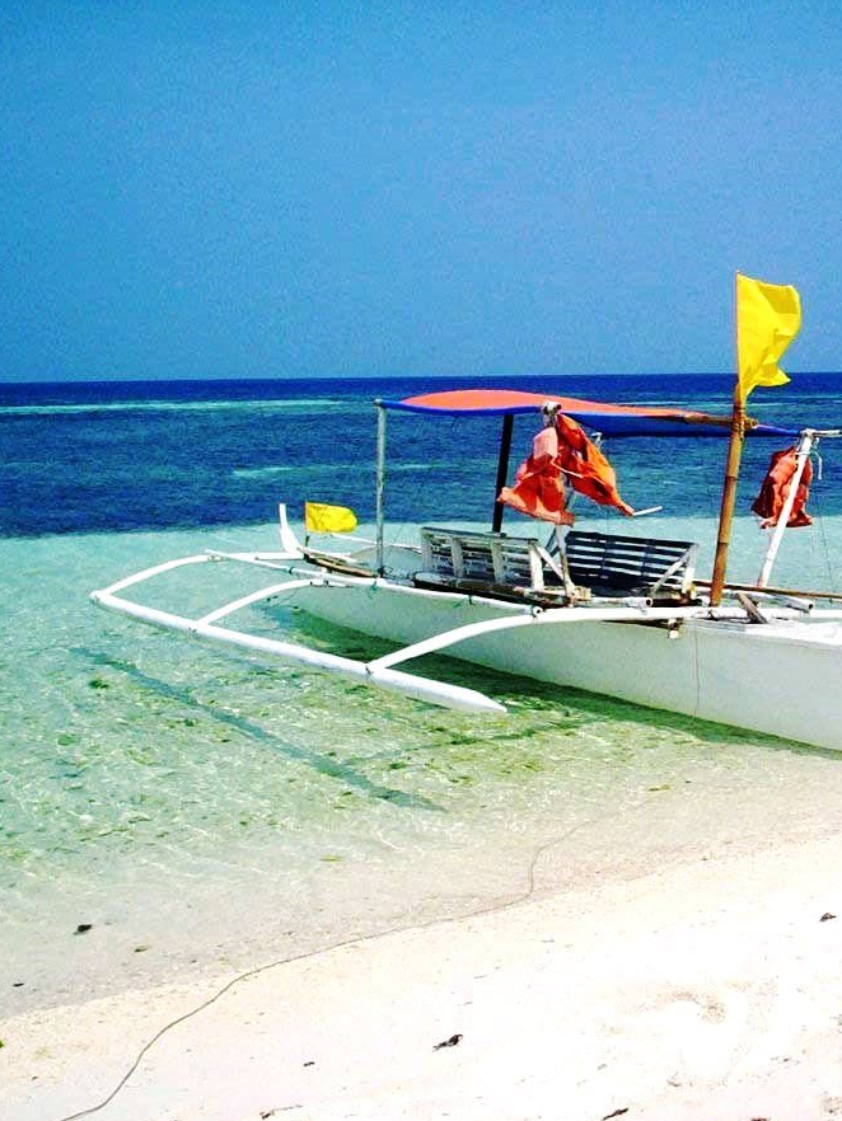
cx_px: 656
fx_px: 1653
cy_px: 562
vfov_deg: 37.5
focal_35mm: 51
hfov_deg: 28.1
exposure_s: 1/1248
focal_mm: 4.99
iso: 100
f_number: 4.5
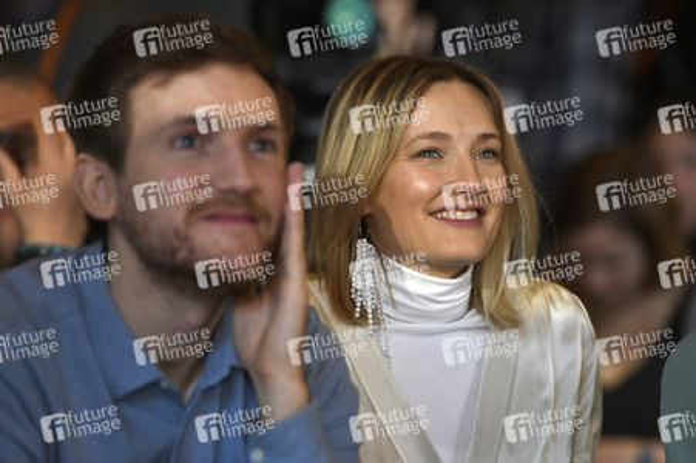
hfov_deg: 10.3
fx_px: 3864
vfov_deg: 6.9
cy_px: 232
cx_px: 348
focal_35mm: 200
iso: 1250
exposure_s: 1/640
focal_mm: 200
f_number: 2.8
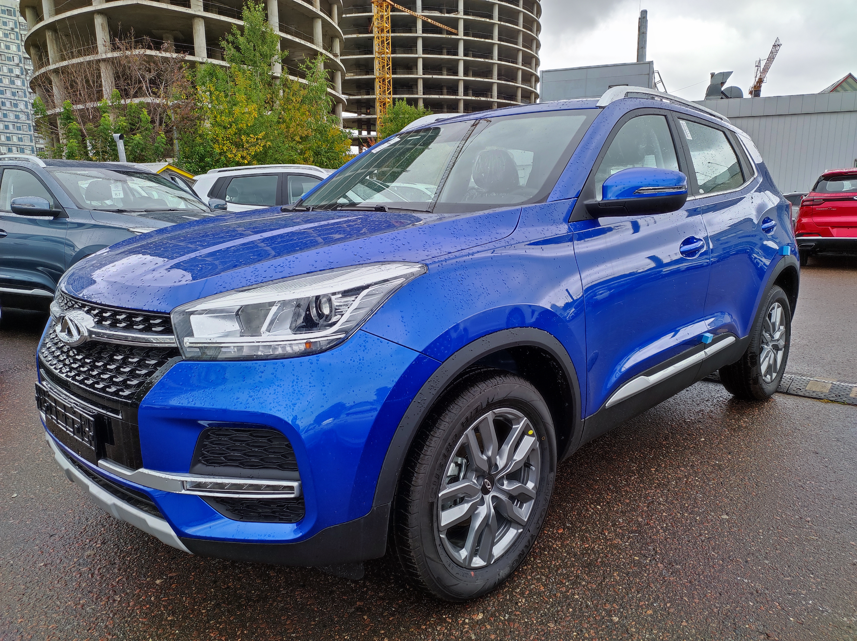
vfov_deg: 74.6
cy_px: 320
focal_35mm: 17
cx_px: 428
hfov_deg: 91.1
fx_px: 421
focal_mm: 4.74
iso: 136
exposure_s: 1/50
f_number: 1.79
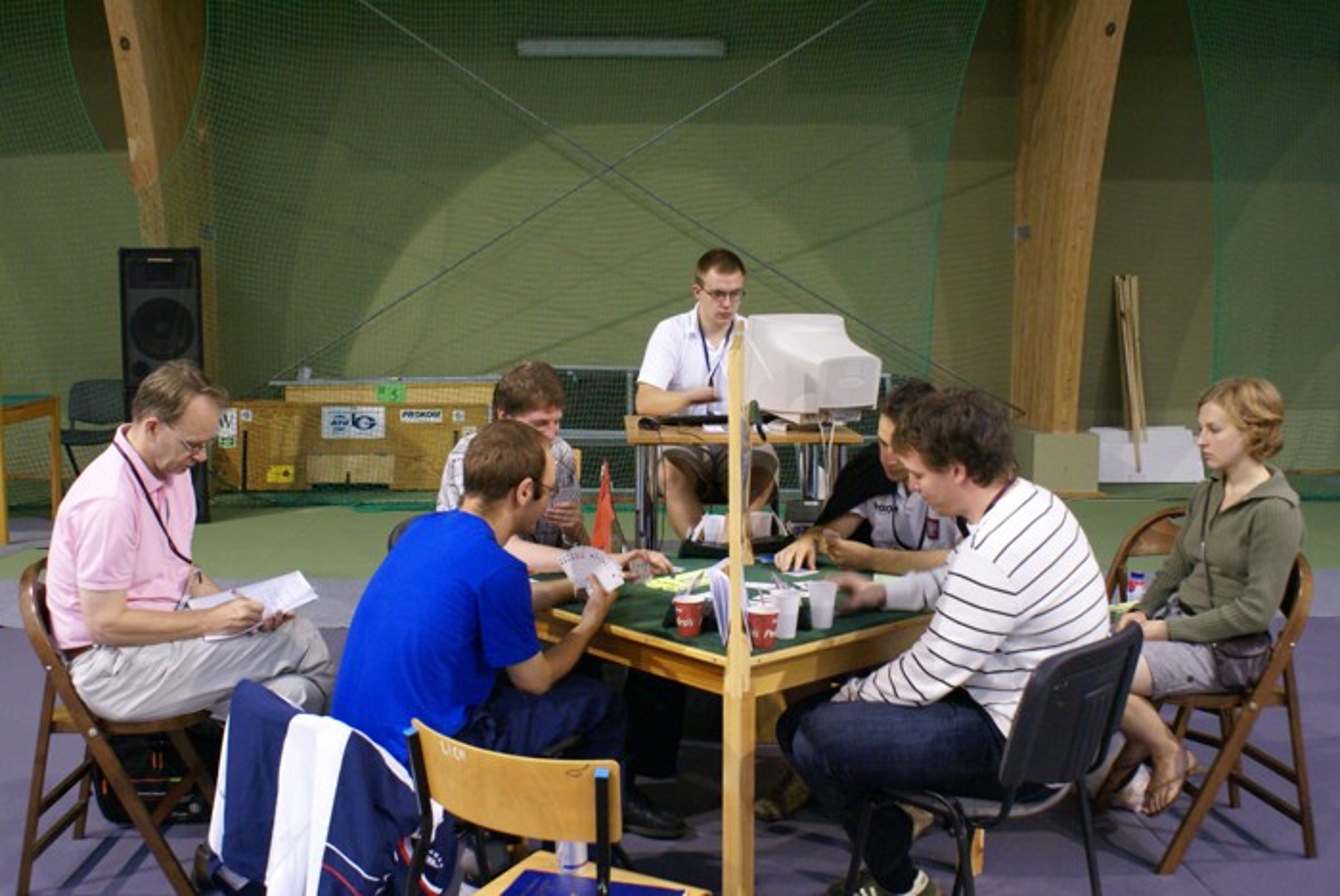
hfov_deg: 49.5
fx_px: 1453
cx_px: 670
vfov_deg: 34.3
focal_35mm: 39
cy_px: 448
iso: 800
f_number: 5.6
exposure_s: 1/20
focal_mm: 26
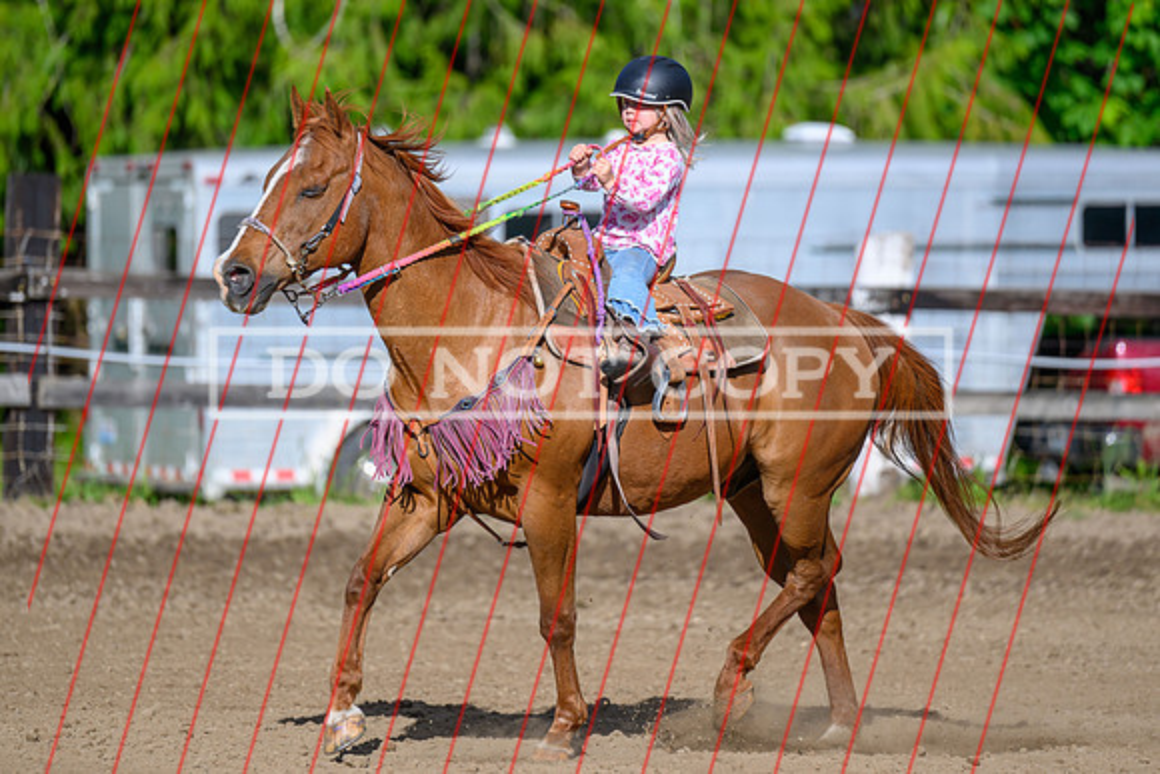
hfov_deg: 7.9
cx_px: 659
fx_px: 8407
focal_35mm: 261
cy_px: 269
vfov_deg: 5.3
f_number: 2.8
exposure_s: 1/2500
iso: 125
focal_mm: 200
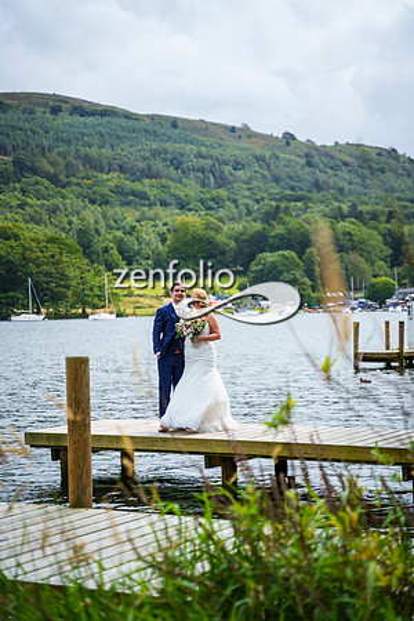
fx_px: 1190
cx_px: 207
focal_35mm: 69
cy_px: 310
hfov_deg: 19.7
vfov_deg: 29.2
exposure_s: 1/3200
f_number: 3.2
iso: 200
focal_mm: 69
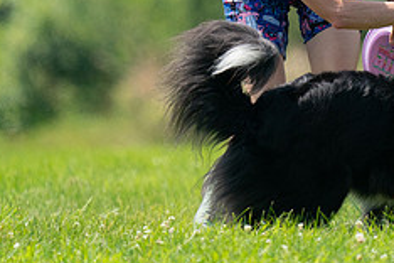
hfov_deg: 1.6
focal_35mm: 1314
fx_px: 14380
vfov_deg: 1.0
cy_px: -35
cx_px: 301
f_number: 6.3
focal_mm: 529
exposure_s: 1/4000
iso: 2000
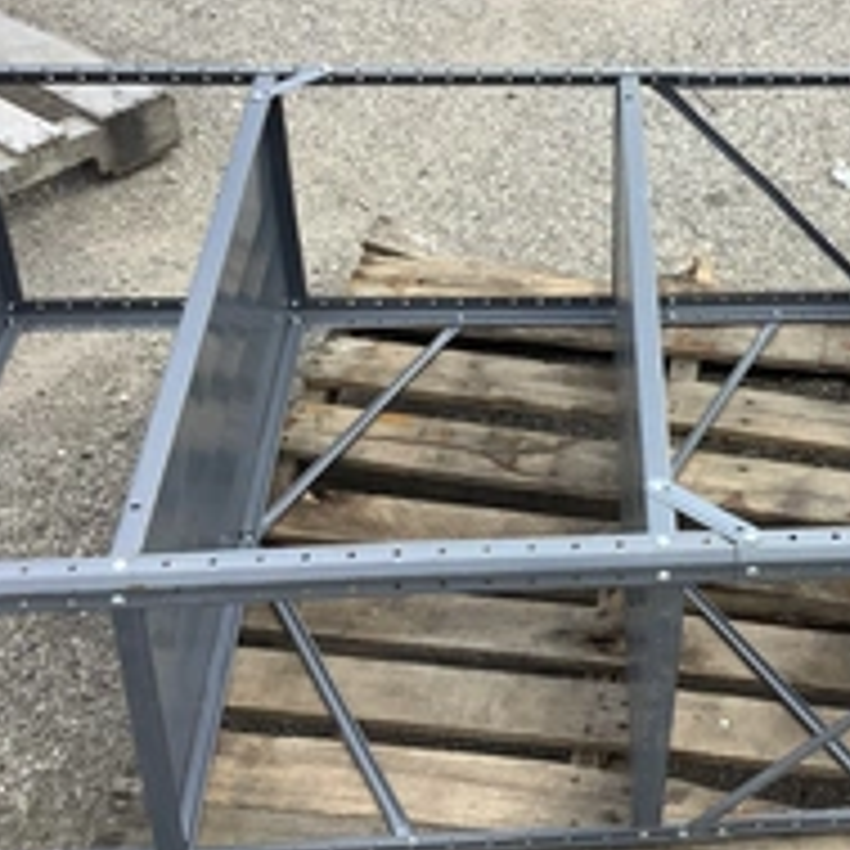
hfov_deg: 28.8
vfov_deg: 29.5
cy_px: 369
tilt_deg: -37.0
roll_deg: -2.0
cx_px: 702
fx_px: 1611
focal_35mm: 58
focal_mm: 3.3
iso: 25
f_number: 2.4
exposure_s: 1/364
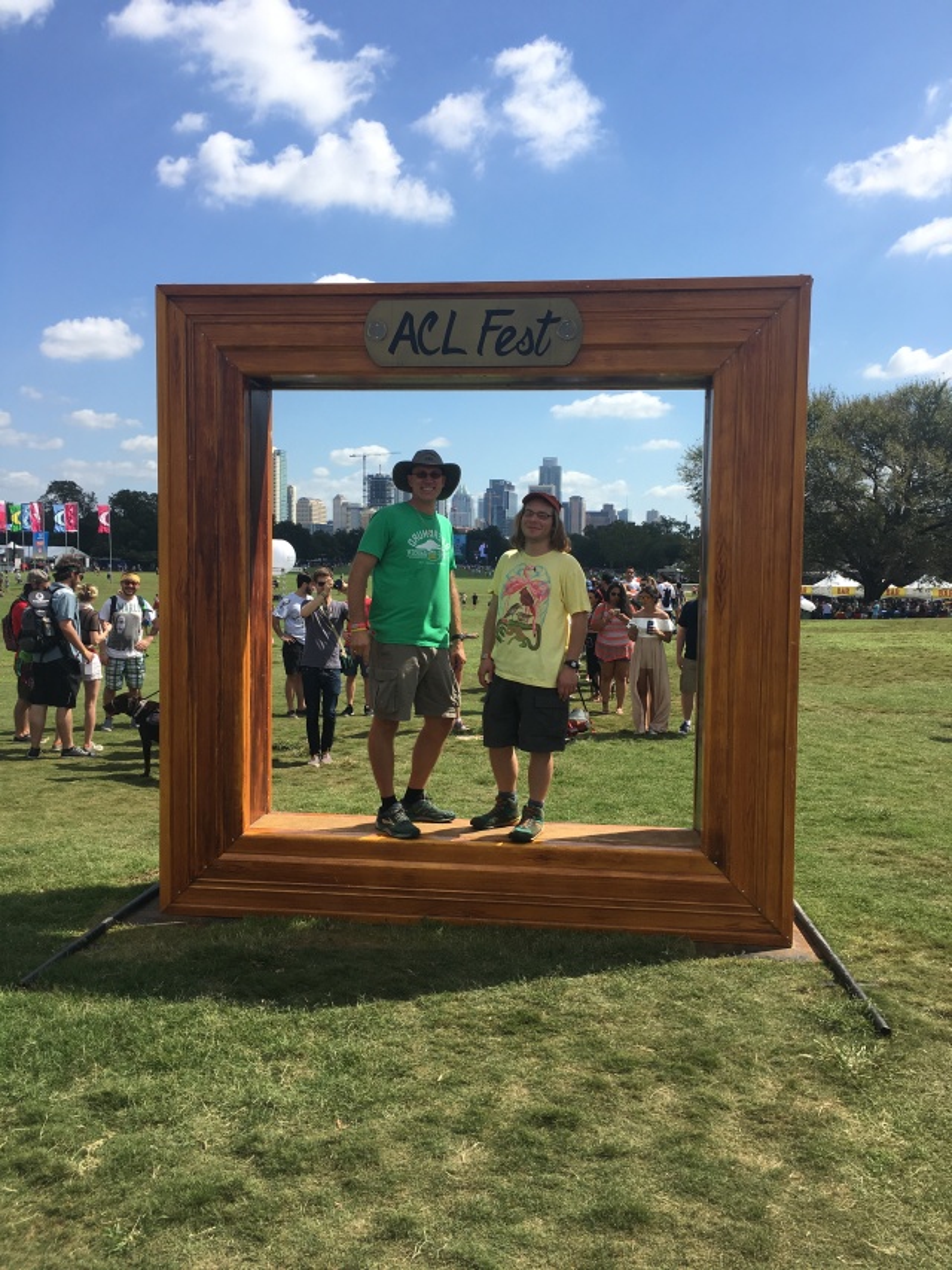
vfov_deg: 61.7
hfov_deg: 48.2
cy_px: 635
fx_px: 1063
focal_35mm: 29
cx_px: 476
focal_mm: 4.15
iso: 25
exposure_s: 1/1789
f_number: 2.2
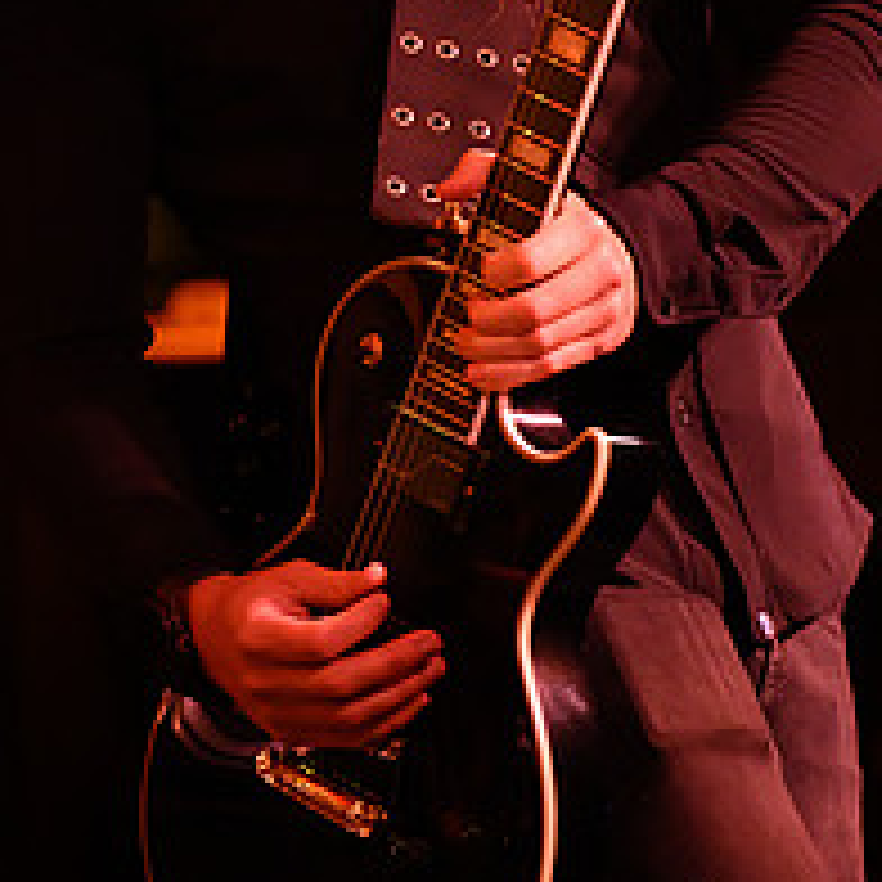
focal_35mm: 390
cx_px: 495
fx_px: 11242
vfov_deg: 4.5
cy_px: 122
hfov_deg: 4.5
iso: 6400
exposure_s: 1/250
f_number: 2.8
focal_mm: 200
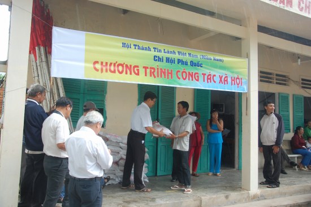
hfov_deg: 57.3
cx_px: 156
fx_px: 285
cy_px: 104
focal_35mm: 33
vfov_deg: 39.9
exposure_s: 1/80
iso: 400
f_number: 4.5
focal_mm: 22
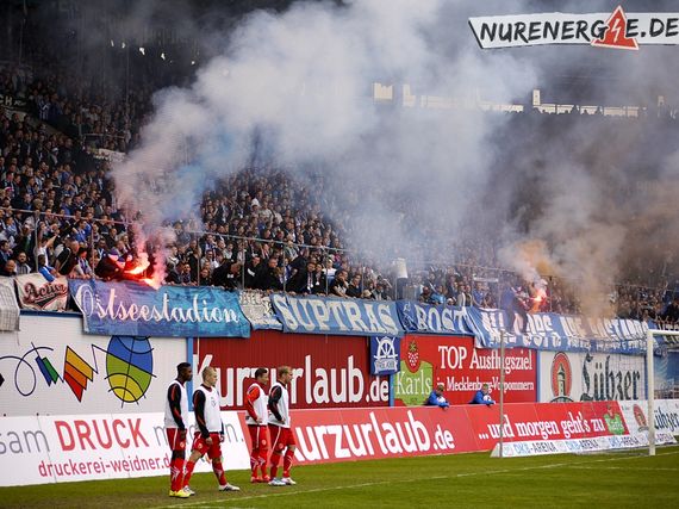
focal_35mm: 90
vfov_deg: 16.4
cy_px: 254
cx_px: 340
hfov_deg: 21.8
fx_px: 1765
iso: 100
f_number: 4.5
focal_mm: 45
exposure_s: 1/250
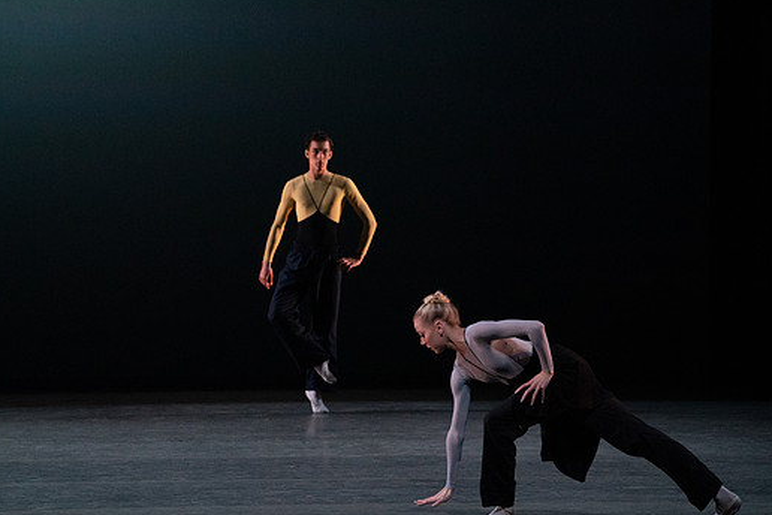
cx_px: 420
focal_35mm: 225
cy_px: 257
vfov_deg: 6.1
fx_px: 4825
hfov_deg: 9.1
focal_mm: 200
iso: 12800
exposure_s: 1/500
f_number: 8
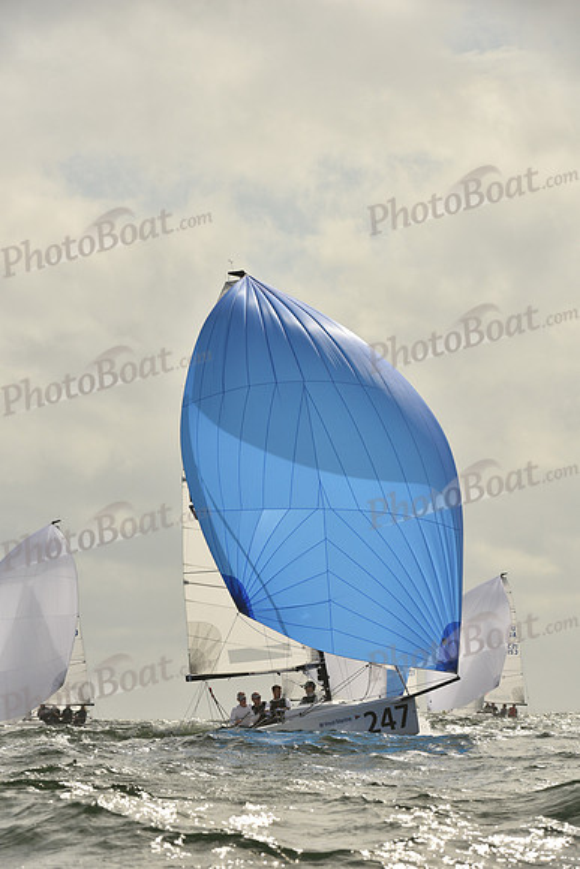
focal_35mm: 200
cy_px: 434
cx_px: 290
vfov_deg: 10.3
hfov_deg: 6.9
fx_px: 4830
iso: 320
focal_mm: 200
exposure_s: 1/1600
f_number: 10
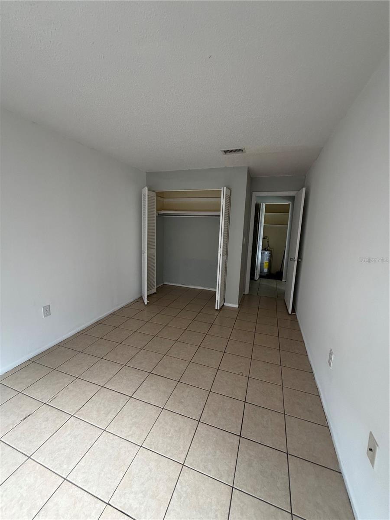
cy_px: 260
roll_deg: -1.8
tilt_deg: -8.0
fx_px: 210
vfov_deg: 102.1
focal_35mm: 14
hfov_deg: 85.7
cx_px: 195
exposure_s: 1/118
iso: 320
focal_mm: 2.22
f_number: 2.2
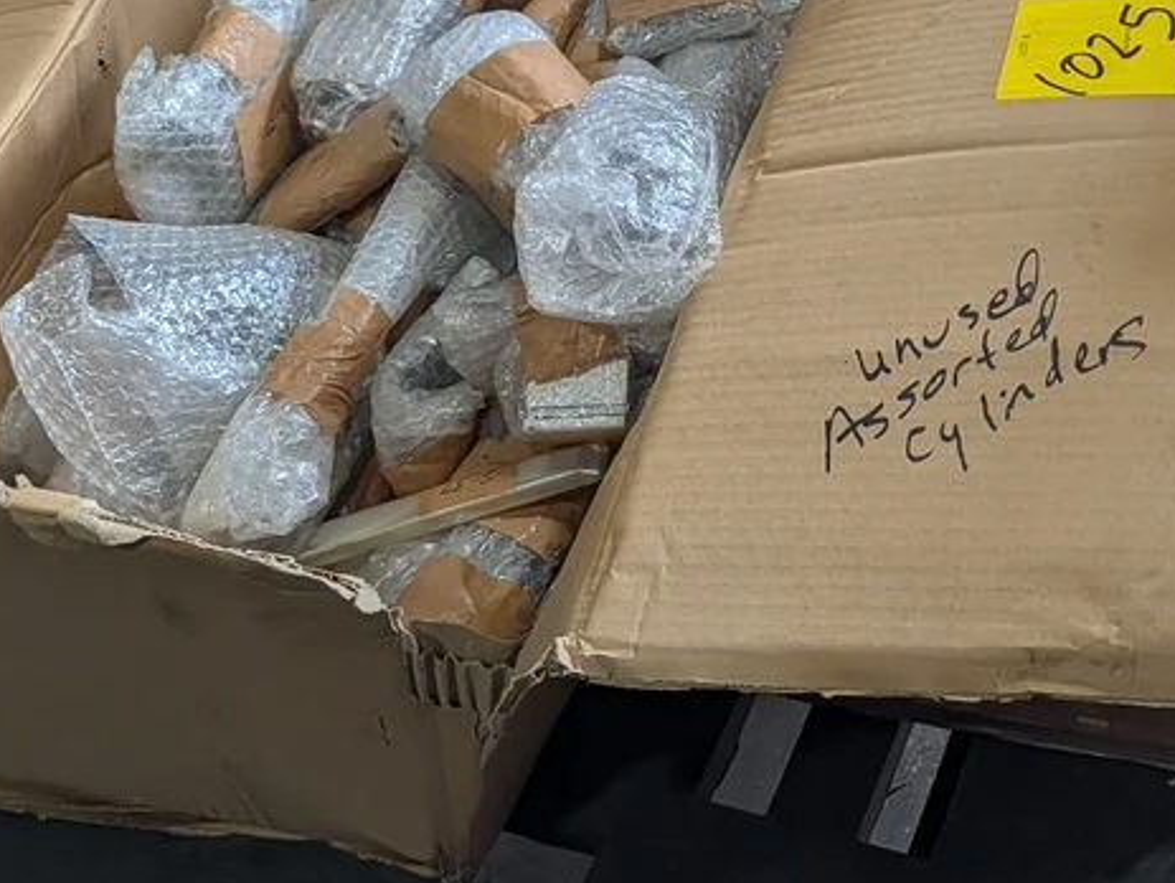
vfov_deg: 25.7
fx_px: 1902
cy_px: 176
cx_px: 1099
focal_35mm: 56
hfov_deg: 32.3
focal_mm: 6.9
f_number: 1.68
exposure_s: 1/999
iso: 169
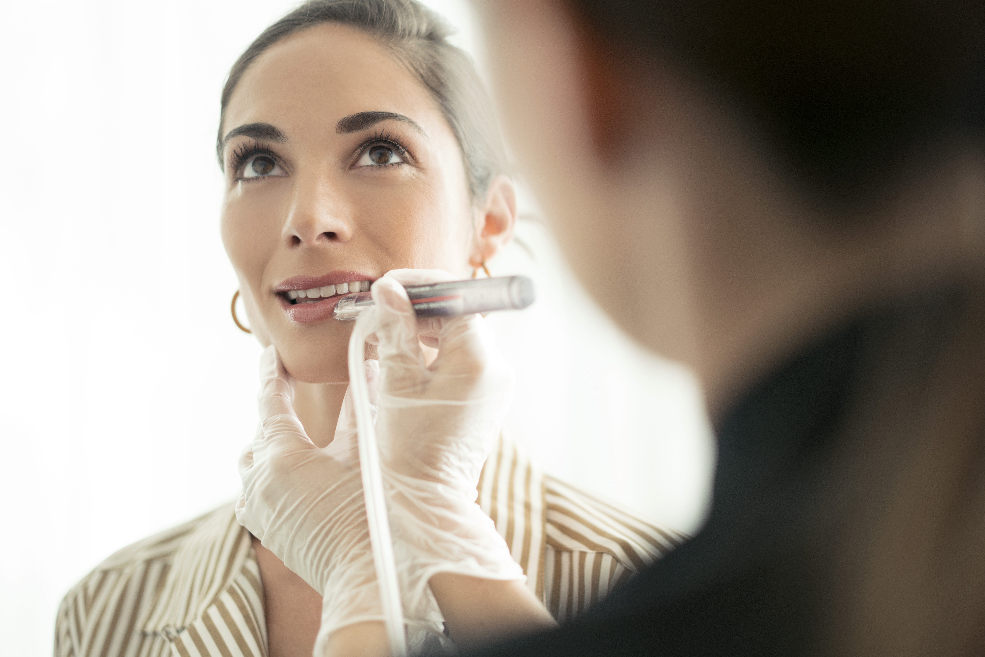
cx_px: 492
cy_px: 328
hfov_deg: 36.2
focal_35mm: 55
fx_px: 1505
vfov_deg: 24.6
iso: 200
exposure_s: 1/160
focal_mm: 55
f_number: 1.8
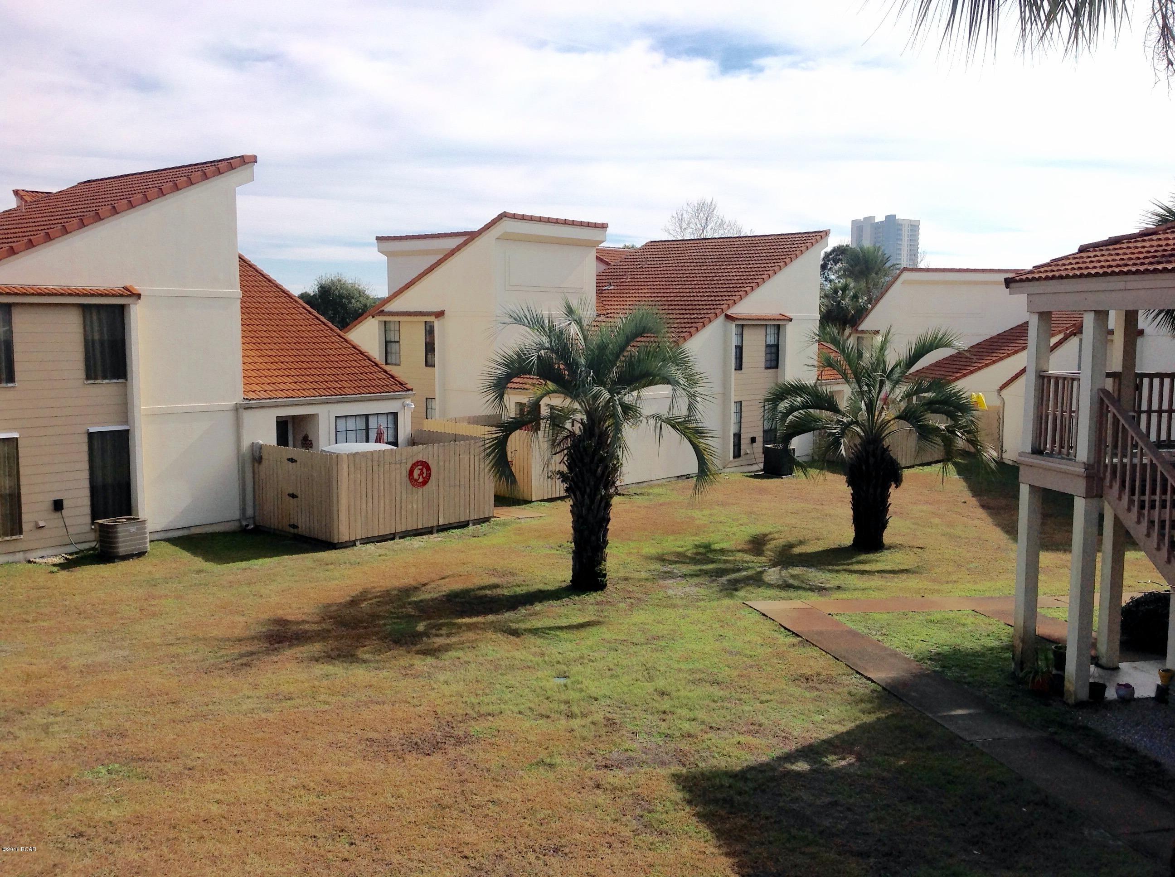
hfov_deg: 52.7
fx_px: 1186
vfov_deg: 40.6
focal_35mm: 35
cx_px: 588
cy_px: 438
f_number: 2.4
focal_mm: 4.28
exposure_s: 1/2519
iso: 50
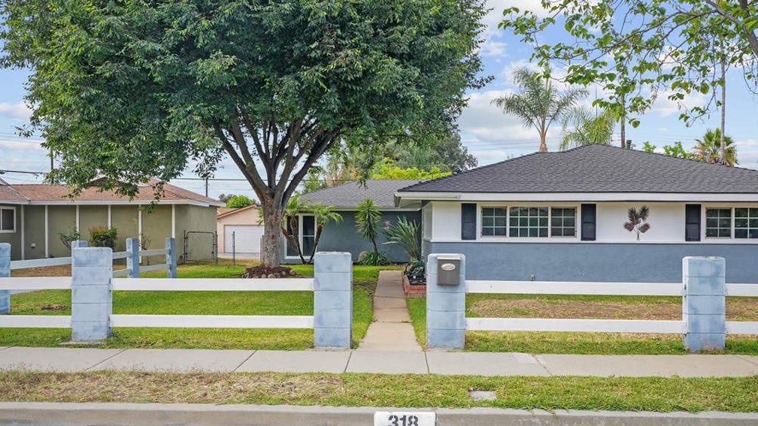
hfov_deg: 59.5
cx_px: 374
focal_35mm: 33
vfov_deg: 35.6
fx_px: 663
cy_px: 239
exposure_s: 1/160
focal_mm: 31
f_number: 9
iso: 400
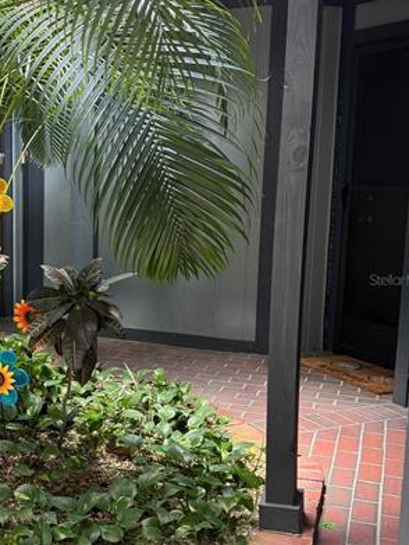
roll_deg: +1.5
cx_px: 32
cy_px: 279
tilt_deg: -7.1
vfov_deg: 40.4
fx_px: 740
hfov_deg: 29.5
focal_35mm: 47
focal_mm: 6.76
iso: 200
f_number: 1.78
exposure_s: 1/68
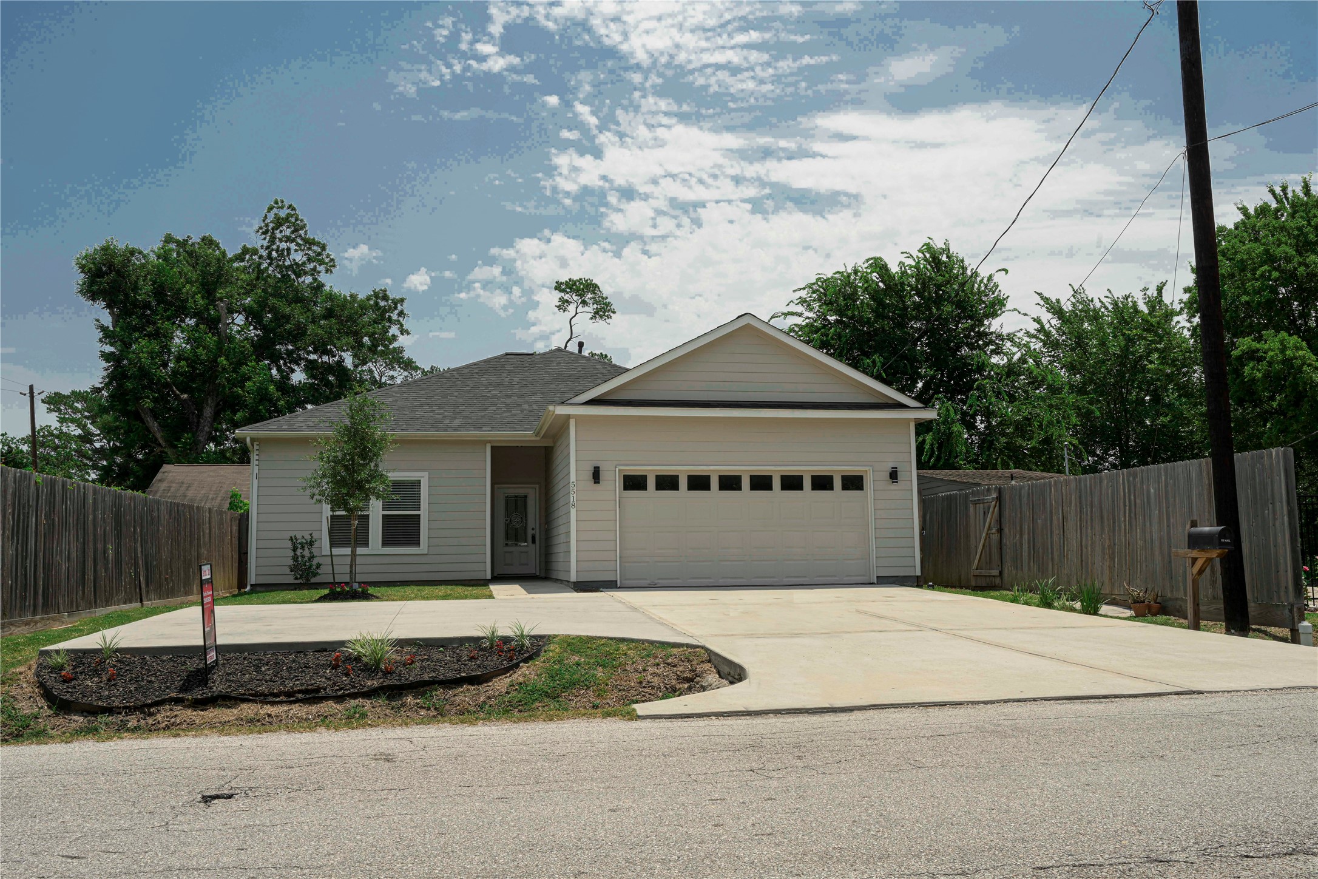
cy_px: 440
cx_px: 659
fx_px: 1062
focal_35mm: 29
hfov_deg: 63.7
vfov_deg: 45.0
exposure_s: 1/100
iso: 100
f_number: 14
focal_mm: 29
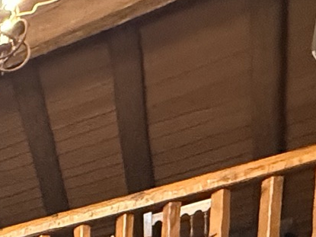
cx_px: -413
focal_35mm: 81
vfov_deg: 13.3
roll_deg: +1.4
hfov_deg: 15.4
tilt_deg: -3.6
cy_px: 573
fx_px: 739
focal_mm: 2.22
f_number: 2.2
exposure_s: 1/50
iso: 500
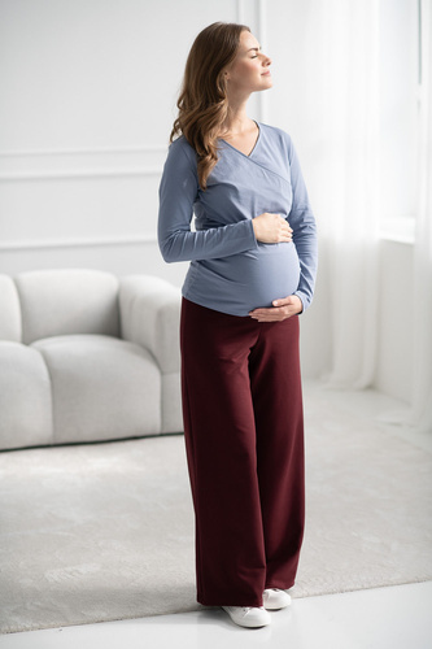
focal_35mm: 85
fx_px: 1531
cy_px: 324
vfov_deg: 23.9
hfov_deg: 16.1
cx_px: 216
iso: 200
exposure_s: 1/640
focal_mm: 85
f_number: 2.5
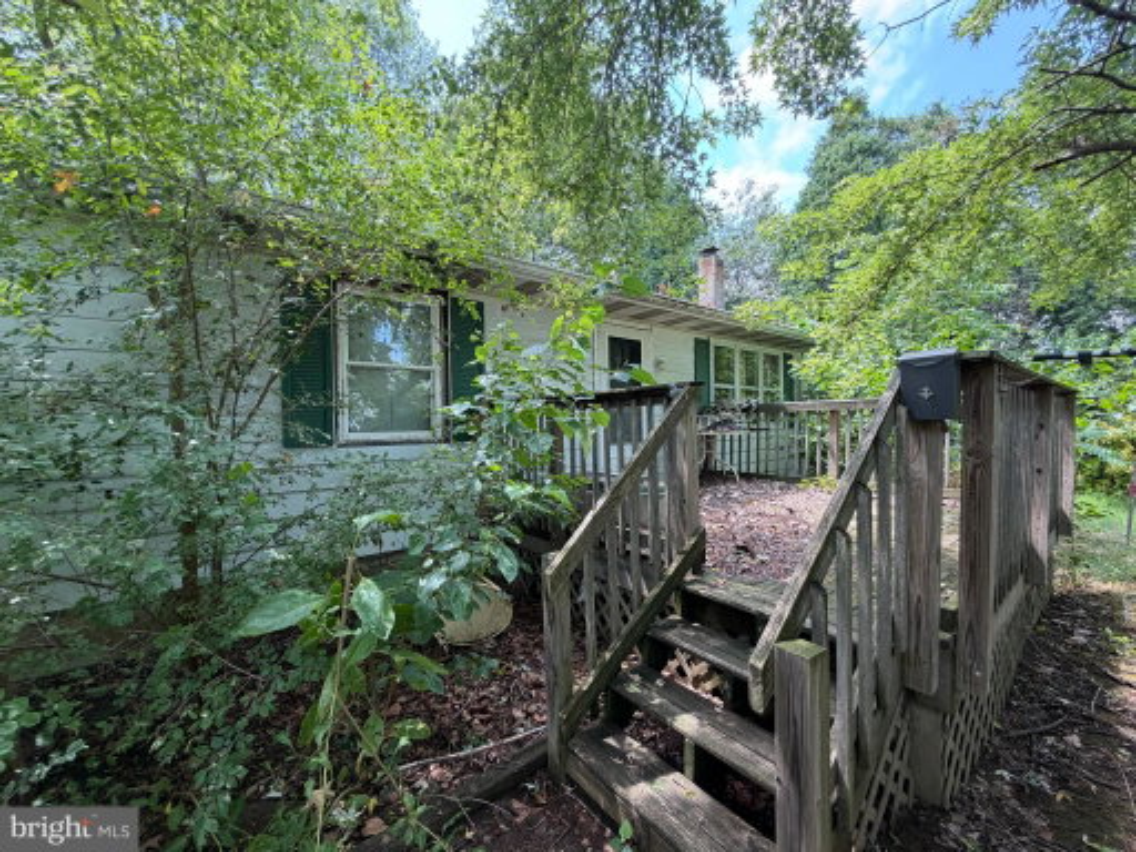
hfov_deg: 102.1
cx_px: 568
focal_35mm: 14
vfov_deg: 85.7
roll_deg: +0.5
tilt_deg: -0.2
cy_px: 426
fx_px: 459
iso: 100
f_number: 2.2
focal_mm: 2.22
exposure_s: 1/121
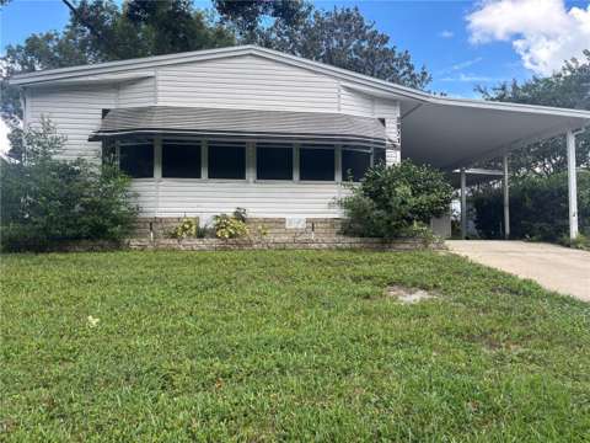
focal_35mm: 26
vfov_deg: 53.1
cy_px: 222
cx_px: 295
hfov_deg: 67.3
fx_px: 443
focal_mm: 5.96
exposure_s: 1/758
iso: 50
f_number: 1.6
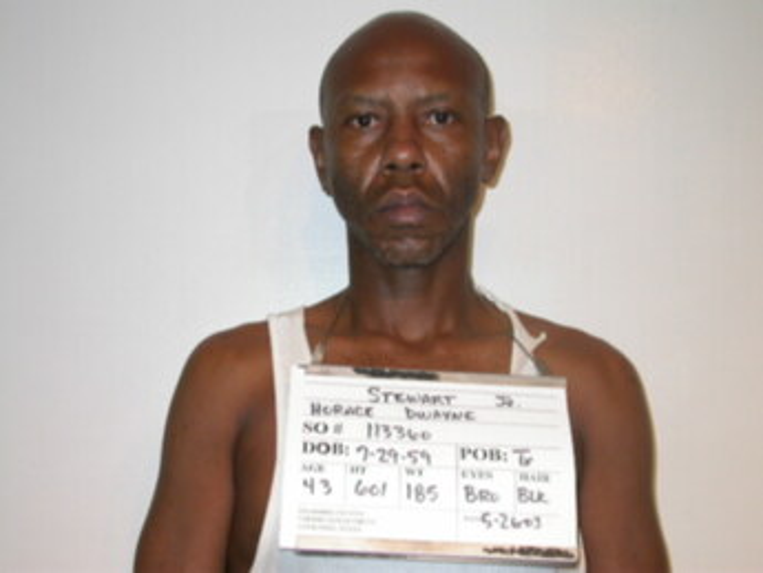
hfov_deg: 30.3
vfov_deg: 22.9
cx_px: 382
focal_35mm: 64
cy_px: 286
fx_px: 1411
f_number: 3.2
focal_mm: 13.3
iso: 100
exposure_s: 1/60.3
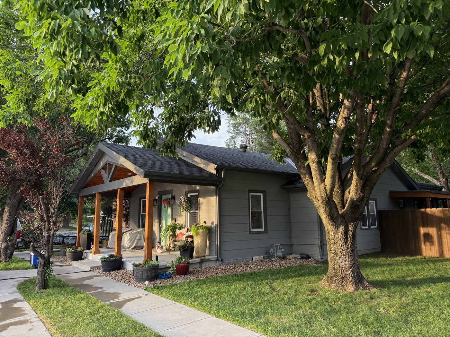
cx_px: 225
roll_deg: +0.5
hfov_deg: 71.6
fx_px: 312
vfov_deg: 56.8
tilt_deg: +9.3
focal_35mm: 24
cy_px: 168
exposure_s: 1/239
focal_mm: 6.76
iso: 160
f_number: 1.78
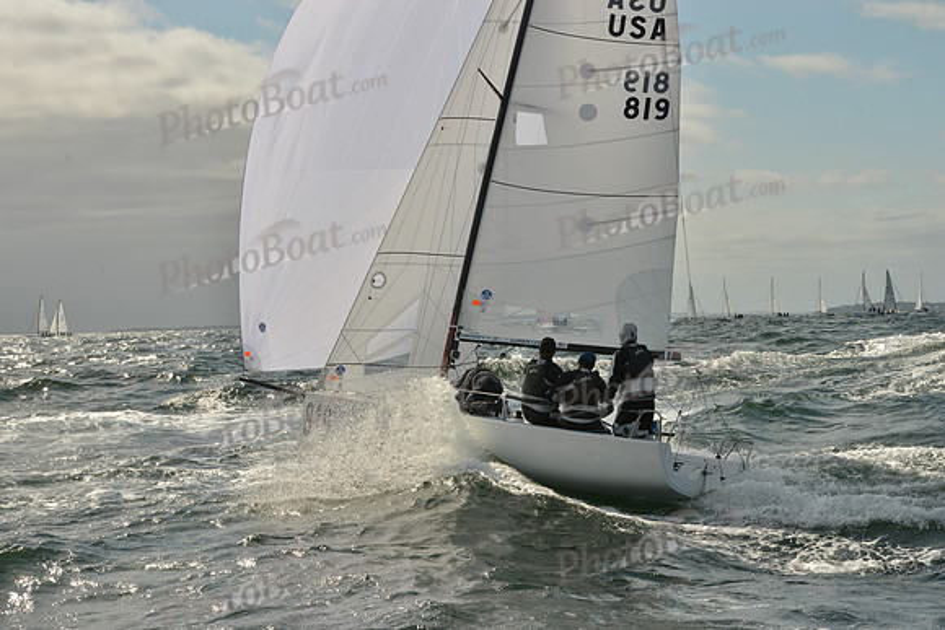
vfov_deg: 19.5
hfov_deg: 28.8
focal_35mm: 70
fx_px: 1838
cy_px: 315
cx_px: 472
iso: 400
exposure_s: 1/1000
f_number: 14
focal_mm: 70
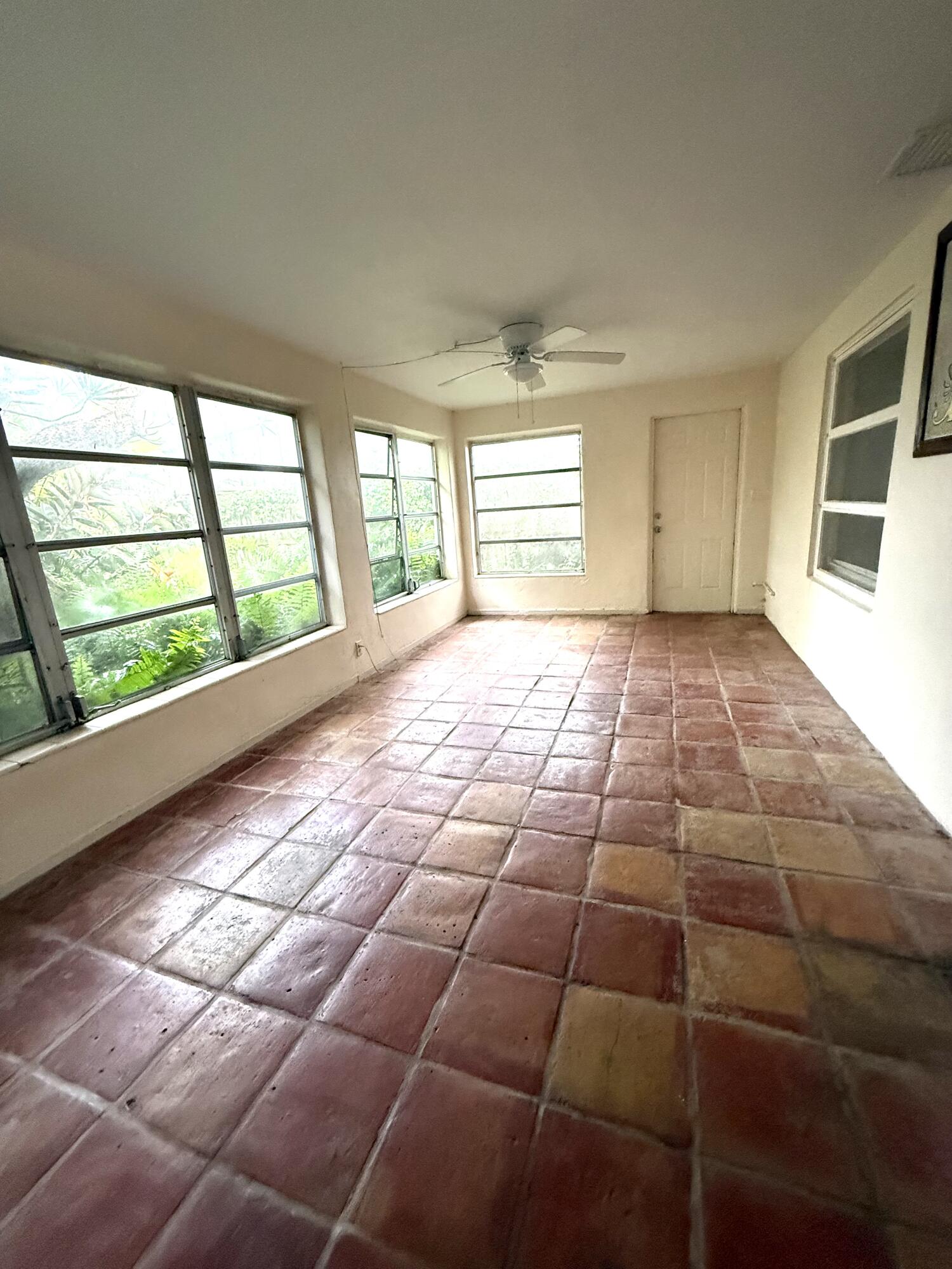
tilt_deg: -13.6
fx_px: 513
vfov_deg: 102.1
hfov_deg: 85.7
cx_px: 476
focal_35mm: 14
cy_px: 634
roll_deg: +3.7
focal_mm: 2.22
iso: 640
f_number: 2.2
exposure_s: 1/60
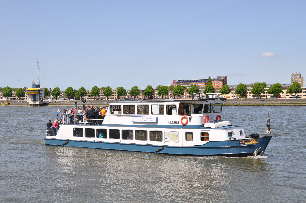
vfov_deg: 23.7
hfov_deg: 35.1
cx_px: 153
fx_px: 484
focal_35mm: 57
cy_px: 102
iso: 200
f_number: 10
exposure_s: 1/400
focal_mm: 38
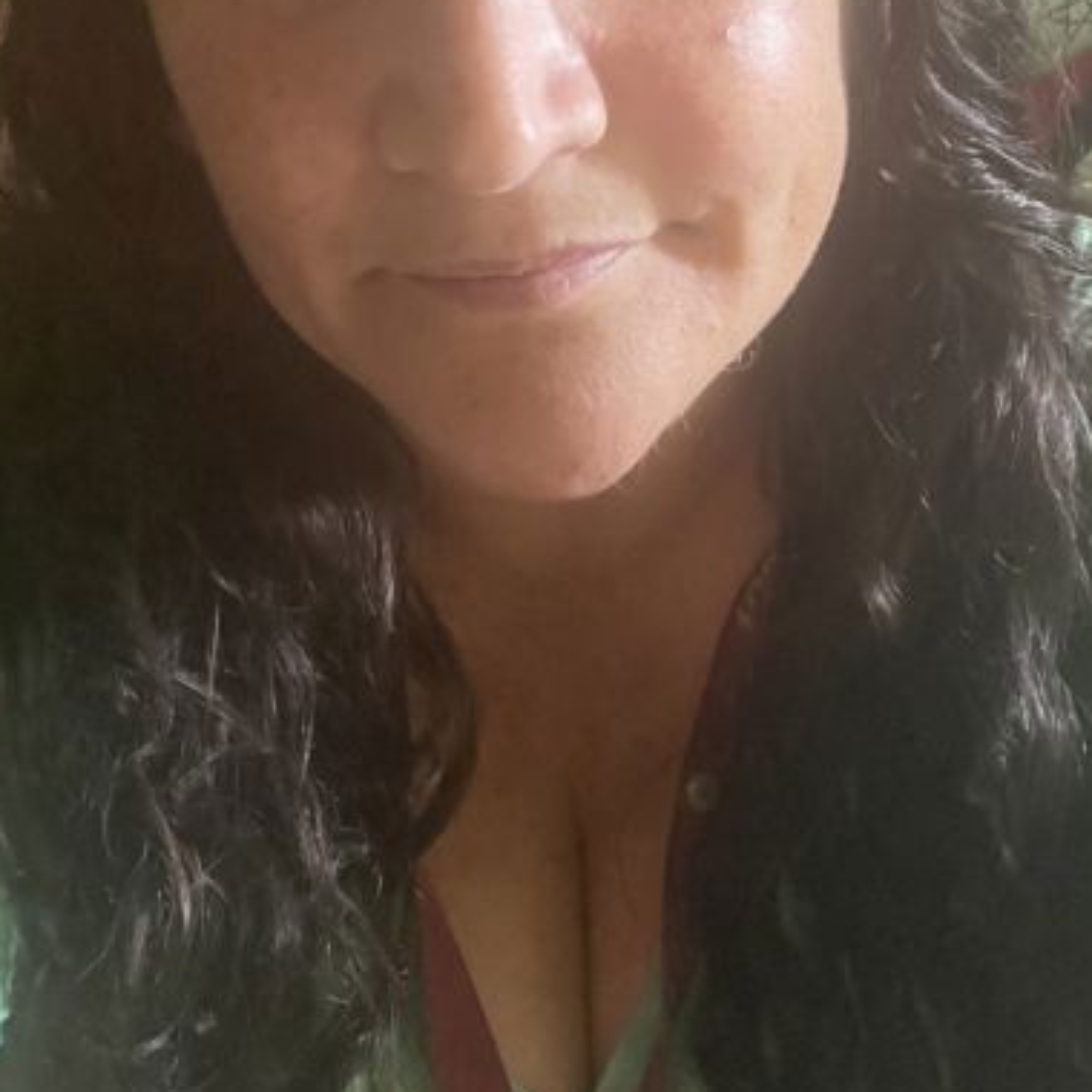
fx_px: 1463
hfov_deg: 40.9
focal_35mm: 41
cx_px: 557
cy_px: 343
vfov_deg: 40.3
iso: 640
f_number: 2.2
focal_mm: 2.71
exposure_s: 1/30
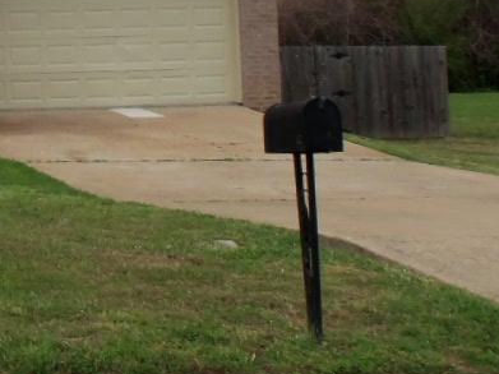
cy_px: -160
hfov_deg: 18.5
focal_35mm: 95
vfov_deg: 14.6
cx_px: -225
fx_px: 1369
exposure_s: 1/320
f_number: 3.4
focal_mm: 5.2
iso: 80
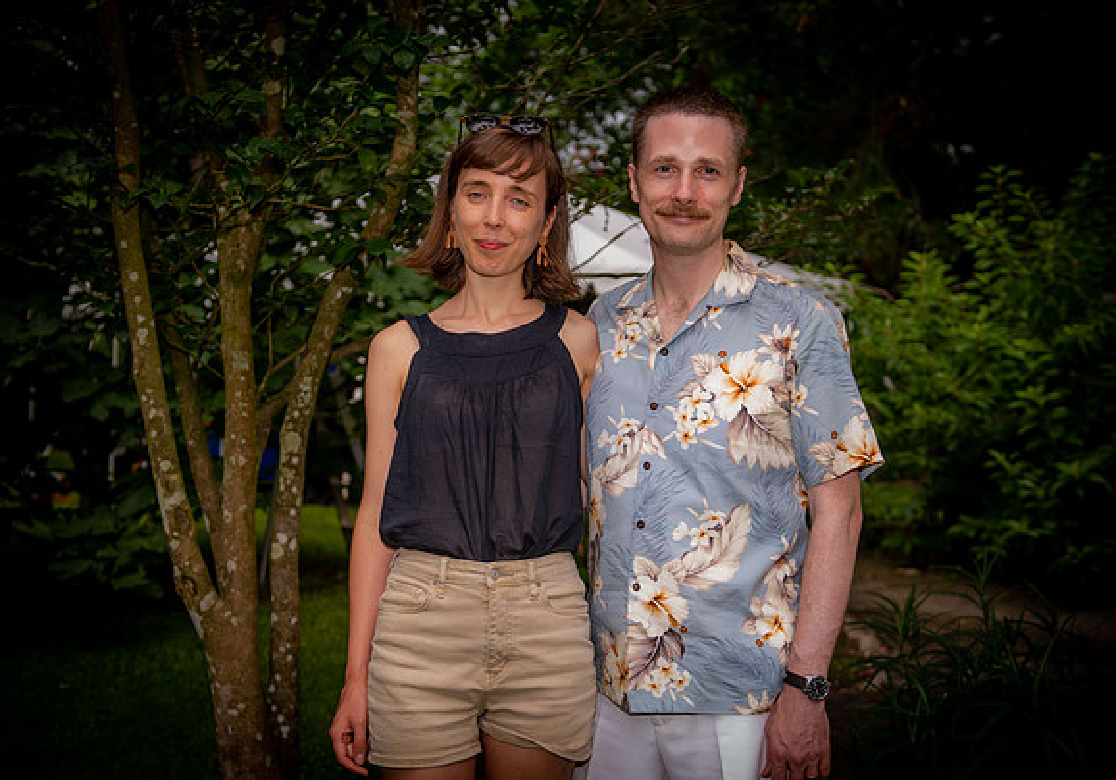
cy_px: 390
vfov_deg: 29.8
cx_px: 585
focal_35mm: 46
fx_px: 1462
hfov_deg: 41.8
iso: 64
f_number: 3.5
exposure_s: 1/100
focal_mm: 45
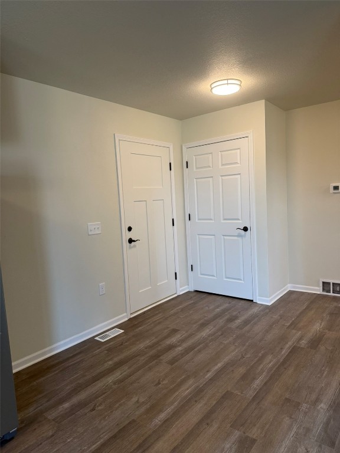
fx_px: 314
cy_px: 226
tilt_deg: -4.1
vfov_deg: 71.6
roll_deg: +4.4
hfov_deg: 56.8
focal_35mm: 24
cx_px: 170
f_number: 1.78
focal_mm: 6.76
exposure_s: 1/120
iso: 160
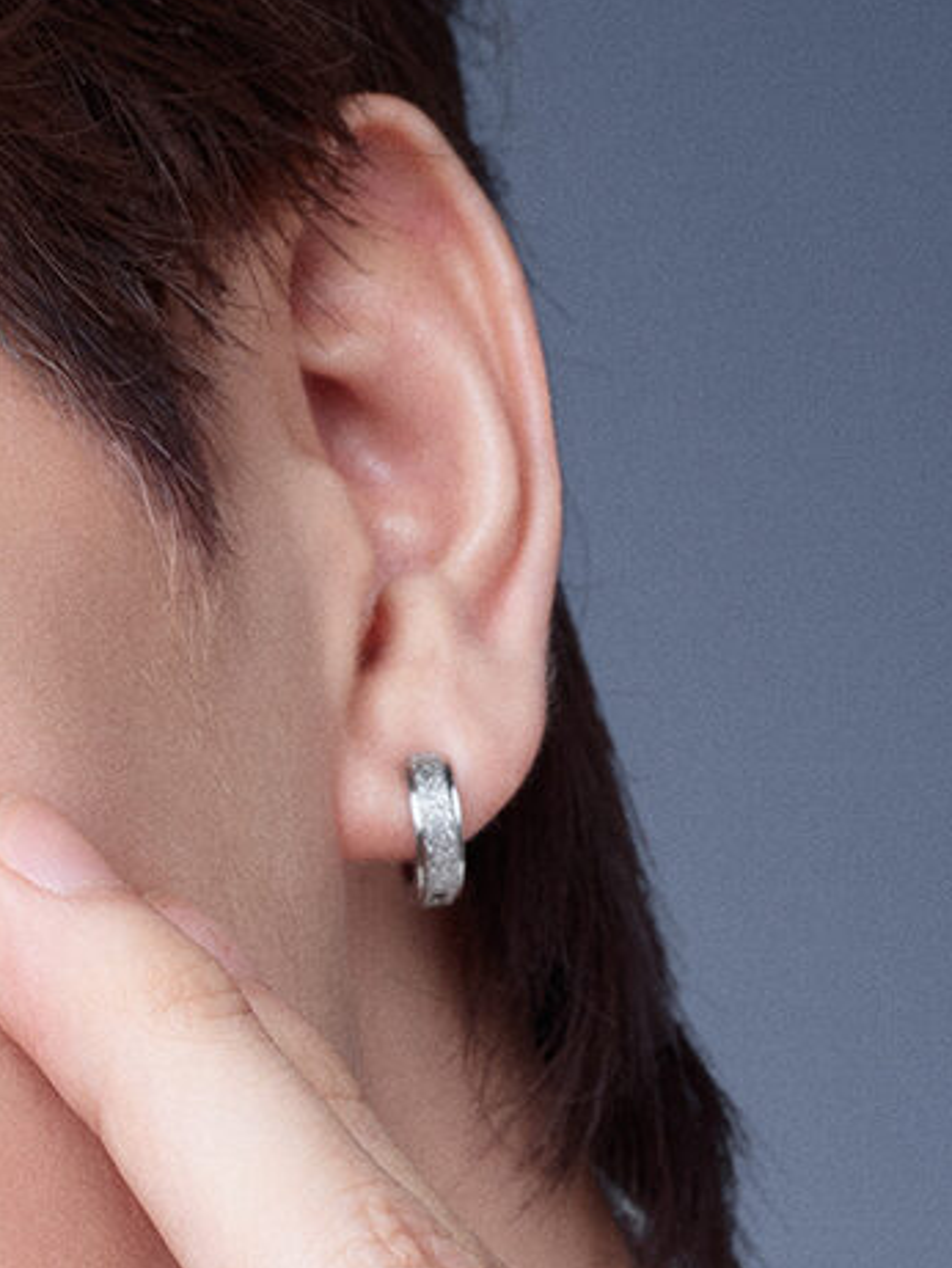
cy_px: 1826
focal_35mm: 178
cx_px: -341
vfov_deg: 10.8
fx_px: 6524
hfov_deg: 8.2
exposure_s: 1/125
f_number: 14
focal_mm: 51.7
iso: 250
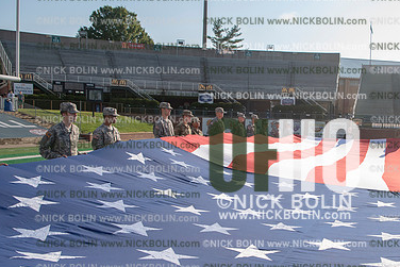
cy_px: 170
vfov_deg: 35.7
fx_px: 411
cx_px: 284
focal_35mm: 37
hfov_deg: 50.4
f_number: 5.6
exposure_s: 1/400
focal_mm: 24
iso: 100
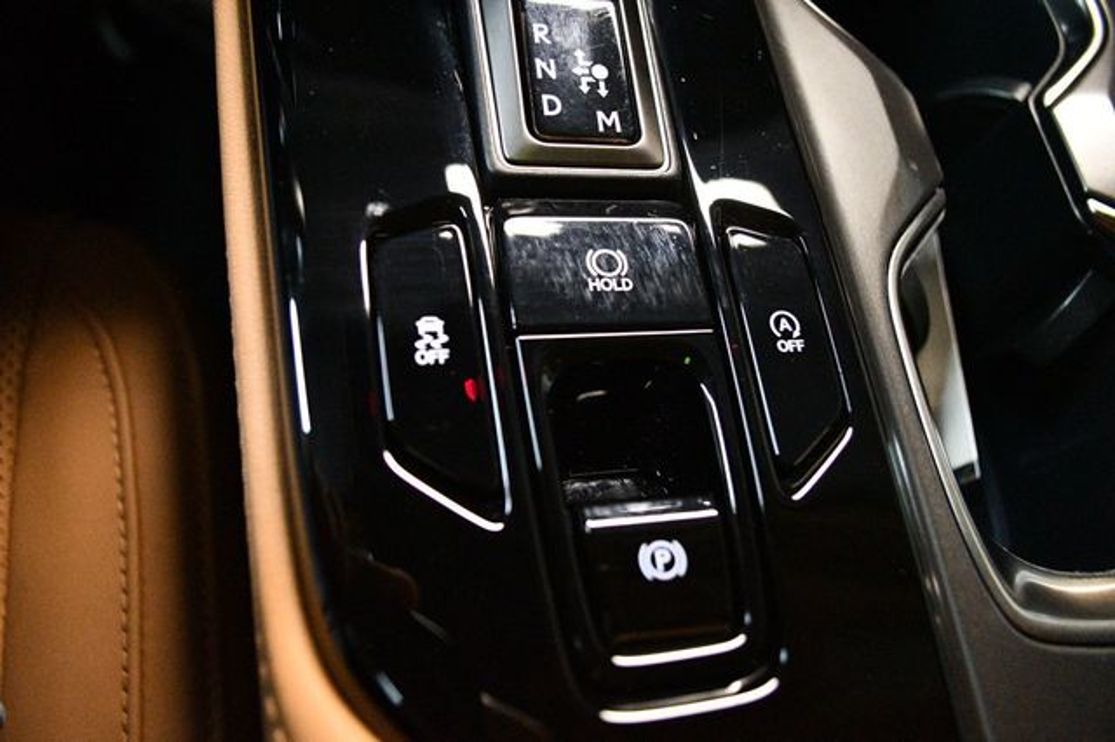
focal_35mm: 27
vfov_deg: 47.9
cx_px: 558
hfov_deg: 67.4
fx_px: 836
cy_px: 371
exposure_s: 1/60
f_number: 3.5
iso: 10000
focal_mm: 18
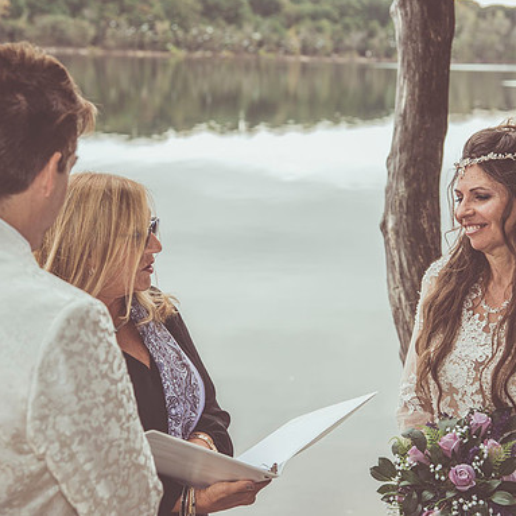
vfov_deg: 20.4
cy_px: 257
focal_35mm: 85
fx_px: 1433
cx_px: 292
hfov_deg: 20.4
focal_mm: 66
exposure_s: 1/200
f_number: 5
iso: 500
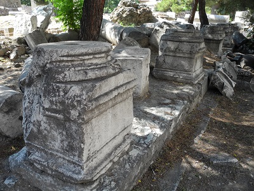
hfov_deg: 60.0
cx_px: 127
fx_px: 220
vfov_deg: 46.8
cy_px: 96
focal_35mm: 30
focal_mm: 6.4
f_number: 2.8
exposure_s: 1/216
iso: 100
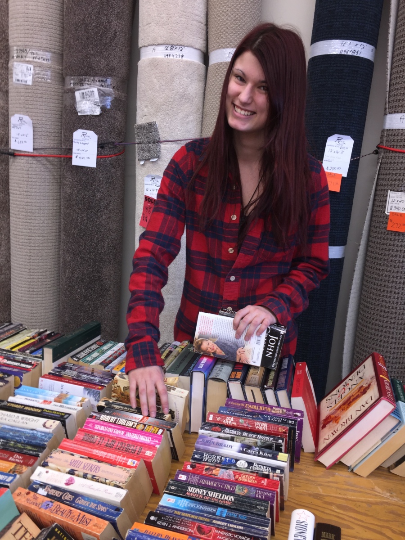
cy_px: 270
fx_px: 452
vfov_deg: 61.7
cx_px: 202
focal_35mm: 29
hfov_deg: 48.2
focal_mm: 4.15
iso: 32
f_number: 2.2
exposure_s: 1/41
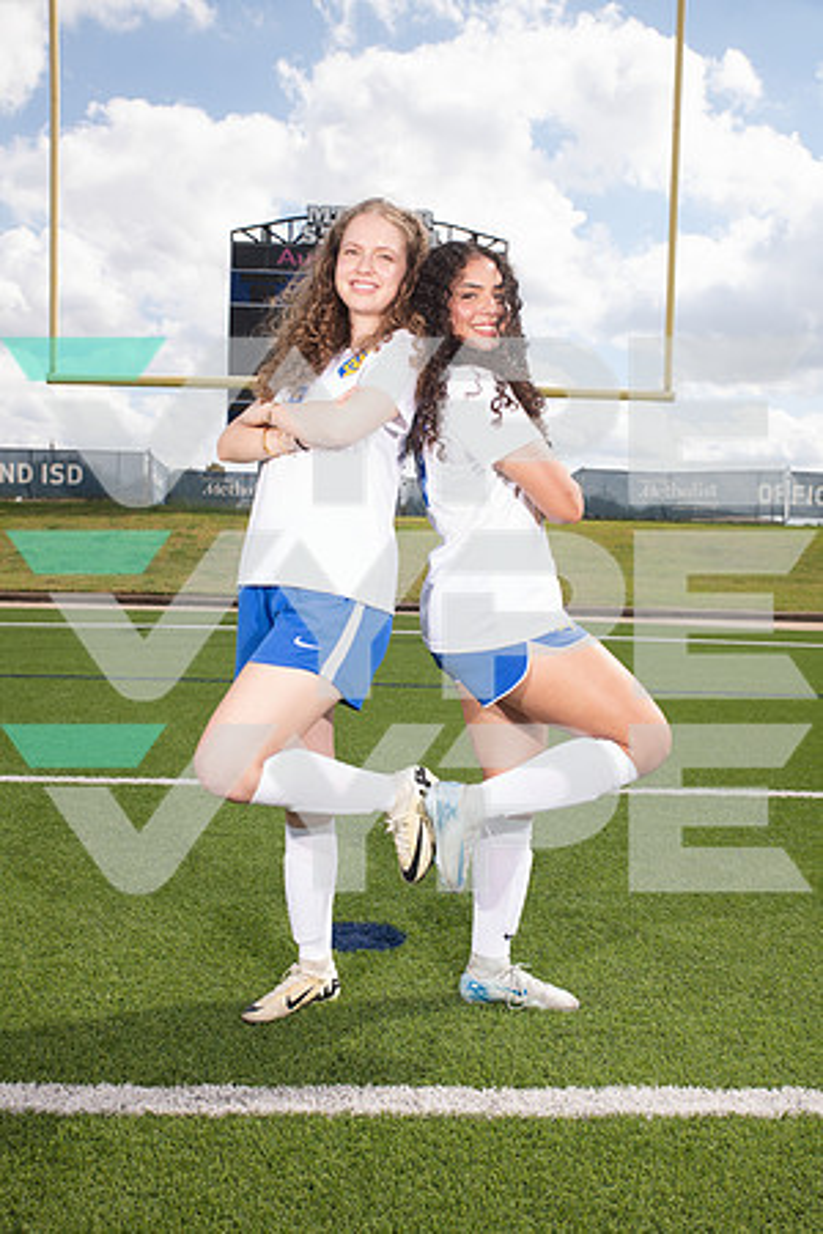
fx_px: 1200
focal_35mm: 35
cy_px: 617
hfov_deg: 37.9
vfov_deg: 54.4
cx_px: 412
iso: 125
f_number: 7.1
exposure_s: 1/320
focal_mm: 35
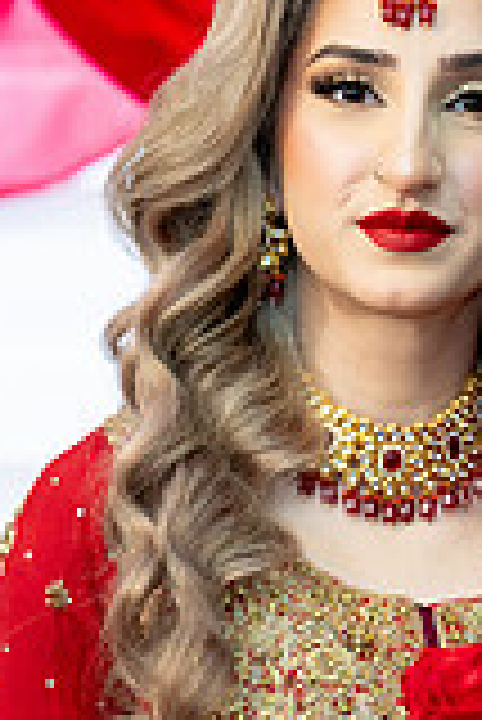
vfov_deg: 9.7
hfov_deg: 6.5
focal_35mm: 211
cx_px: 356
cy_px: 549
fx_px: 4228
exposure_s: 1/200
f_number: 2
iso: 1000
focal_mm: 75
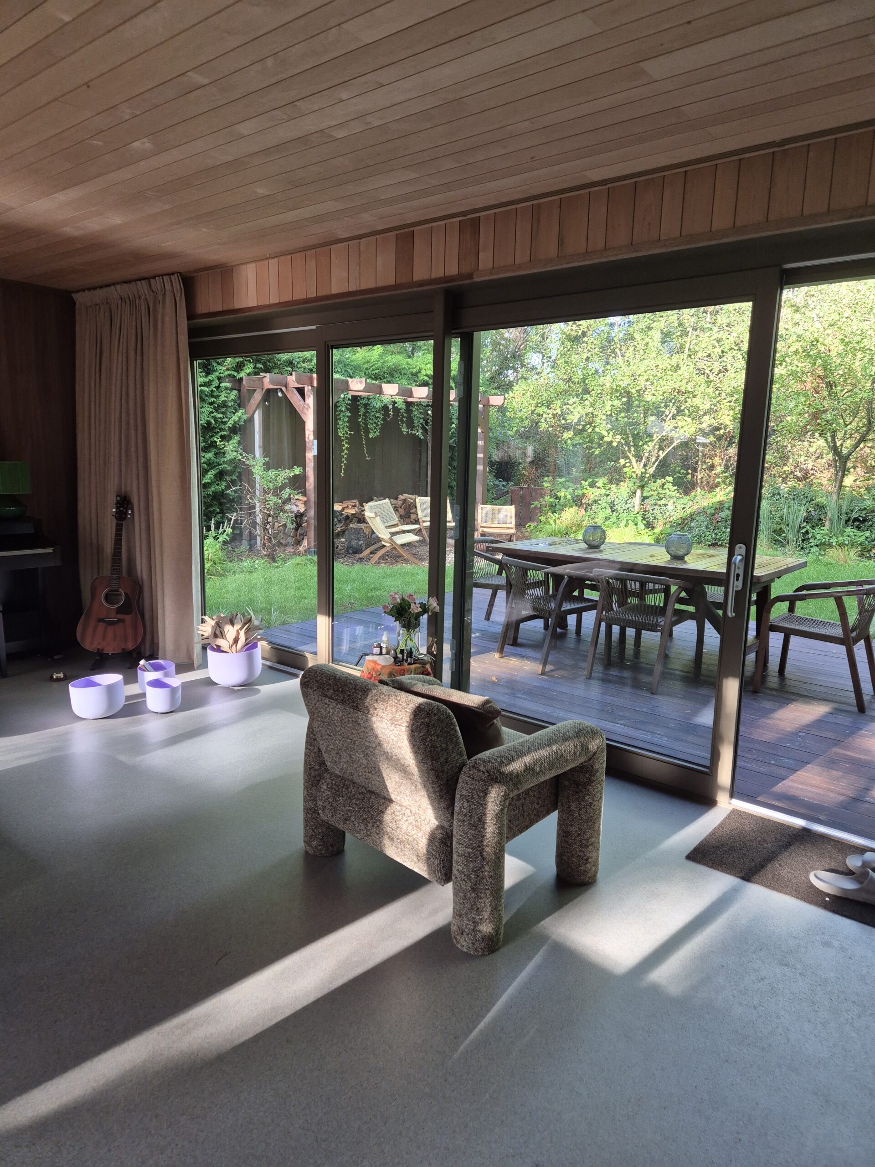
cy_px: 584
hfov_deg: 58.9
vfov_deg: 73.9
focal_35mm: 23
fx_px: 775
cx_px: 438
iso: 200
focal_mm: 5.4
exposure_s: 1/180
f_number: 1.8
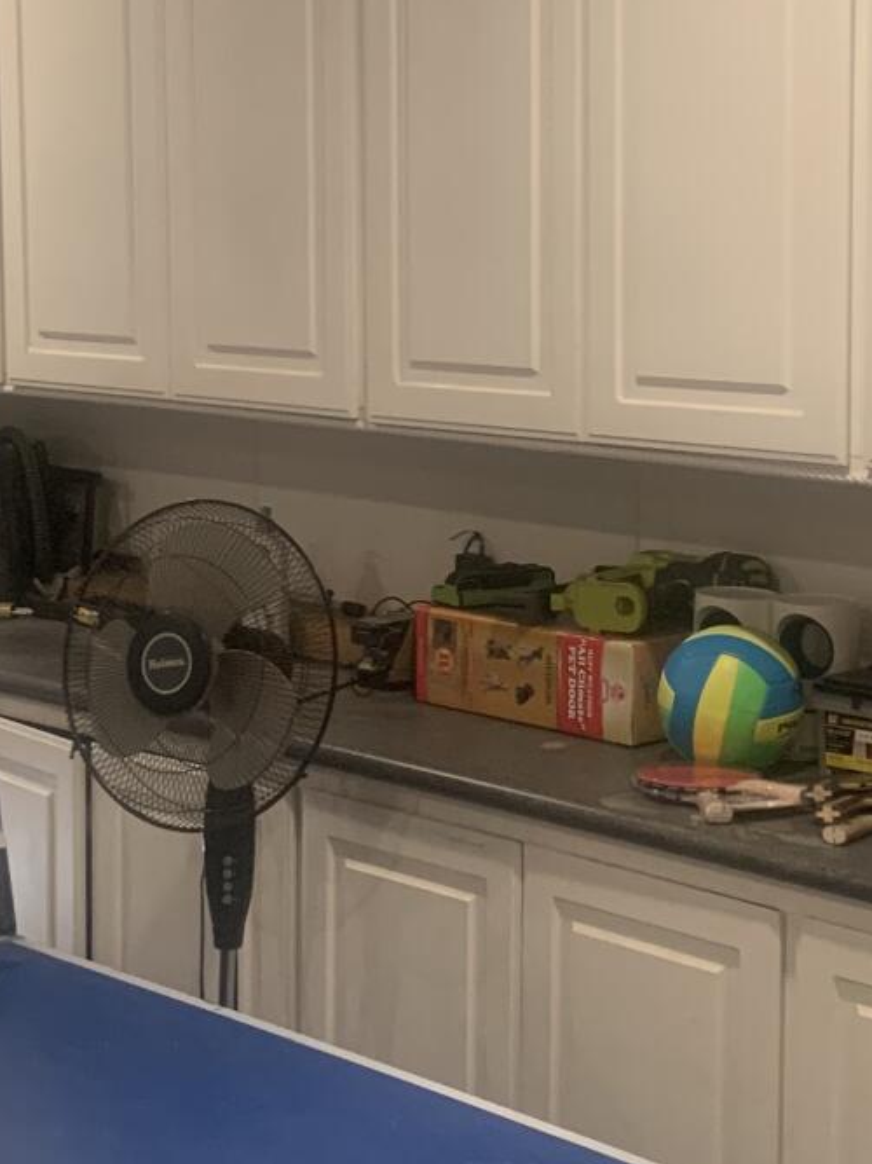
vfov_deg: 25.0
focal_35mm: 78
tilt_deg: -4.1
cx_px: 567
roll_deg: -0.4
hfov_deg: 18.8
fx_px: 2621
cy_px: 452
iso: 400
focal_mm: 4.25
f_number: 1.8
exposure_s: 1/60
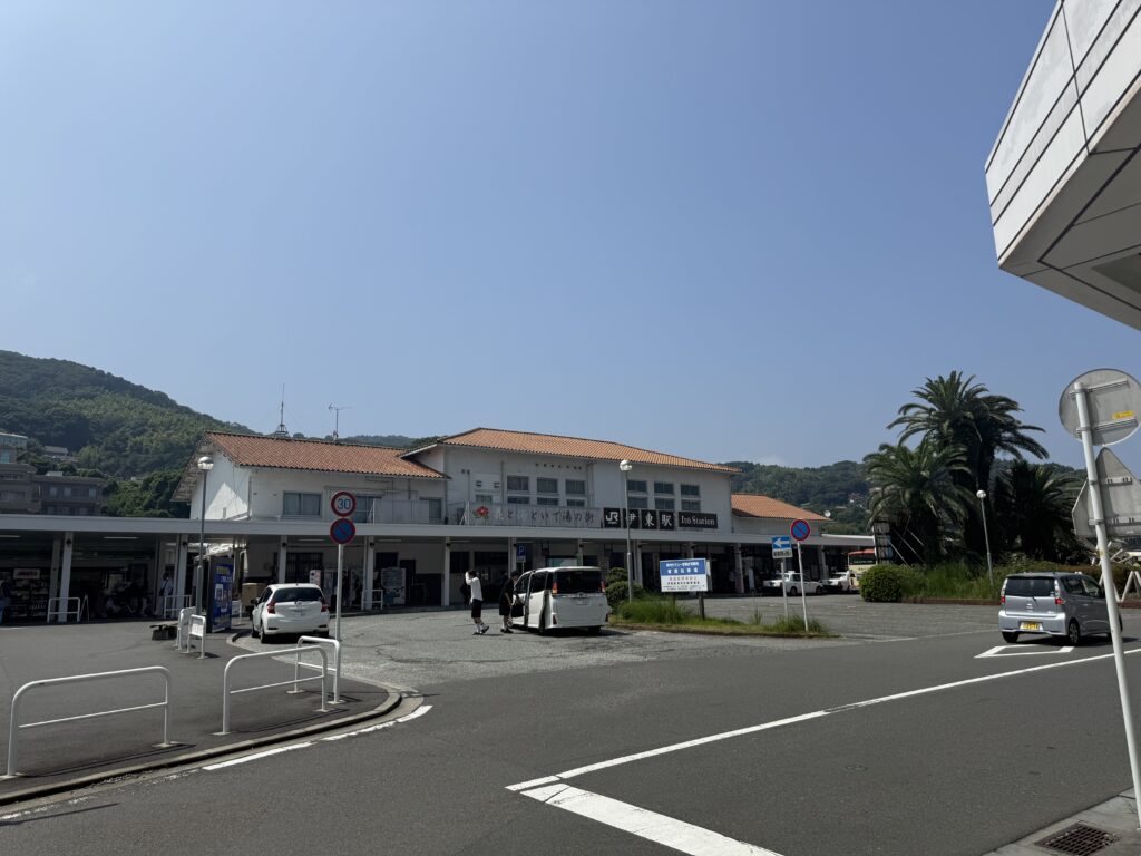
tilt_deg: +11.2
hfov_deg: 71.6
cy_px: 428
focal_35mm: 24
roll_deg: +1.7
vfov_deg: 56.8
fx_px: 791
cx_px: 570
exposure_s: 1/8130
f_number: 1.78
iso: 80
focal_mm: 6.76
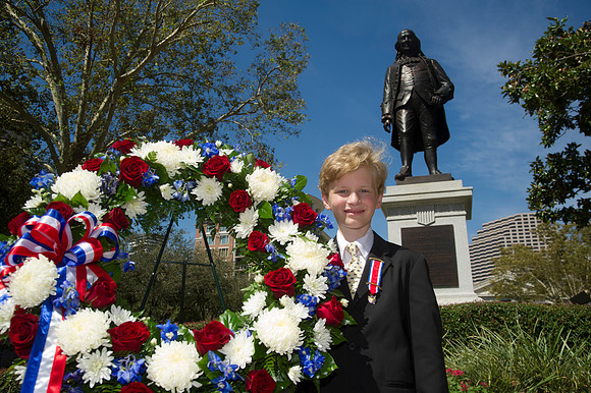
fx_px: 558
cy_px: 196
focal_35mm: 34
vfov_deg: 38.8
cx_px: 296
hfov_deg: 55.8
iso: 200
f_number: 9
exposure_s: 1/320
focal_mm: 34
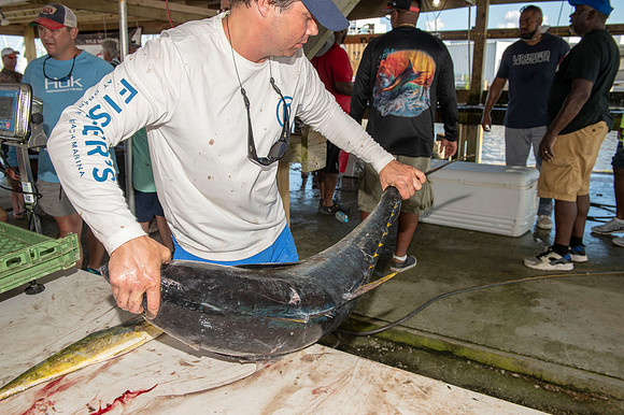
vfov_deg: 41.1
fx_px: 554
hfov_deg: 58.7
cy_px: 208
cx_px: 312
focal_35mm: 32
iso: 125
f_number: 8
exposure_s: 1/100
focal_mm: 32
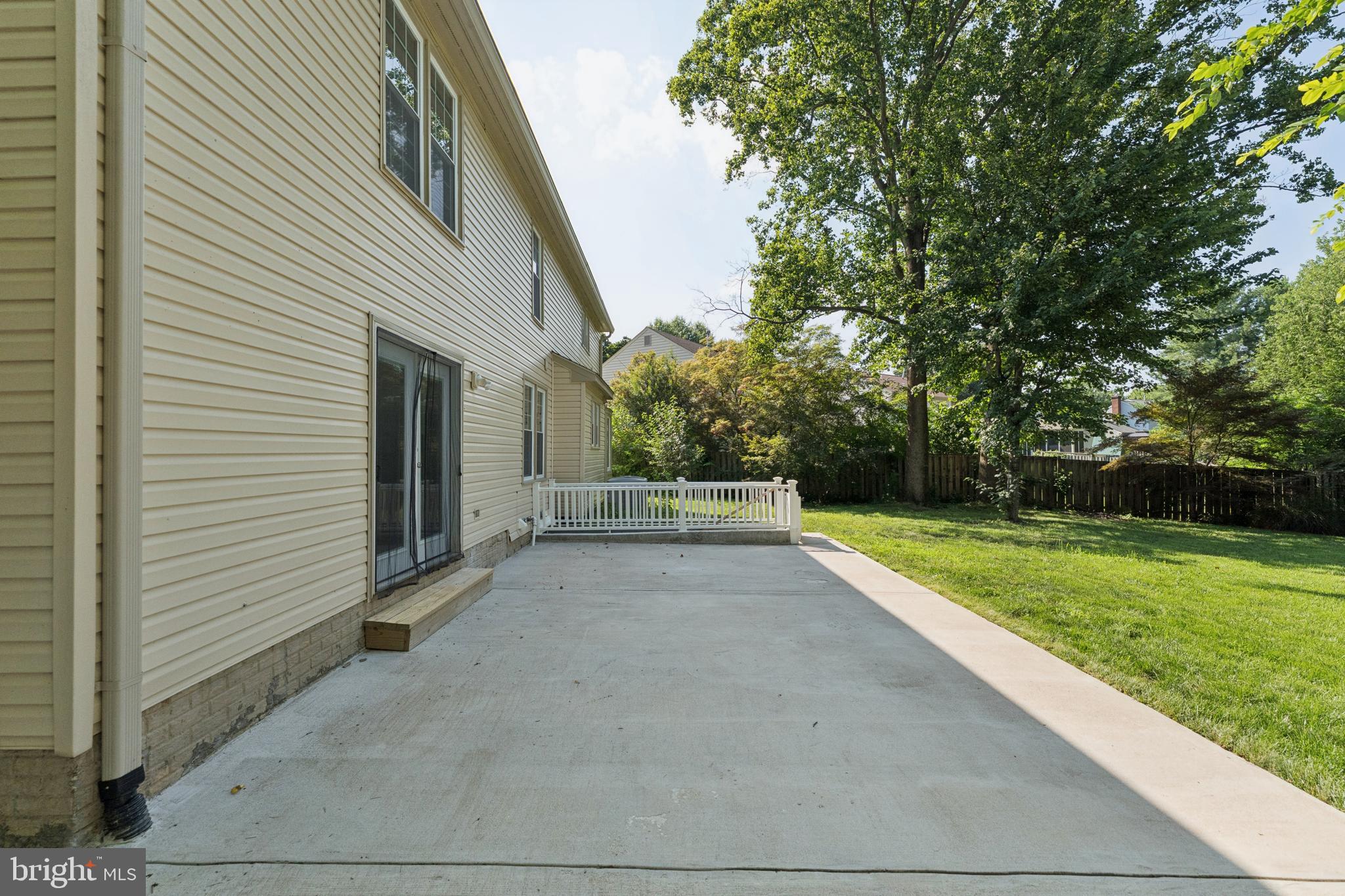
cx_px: 672
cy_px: 448
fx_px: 572
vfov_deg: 76.2
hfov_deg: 99.3
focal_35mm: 15
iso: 1250
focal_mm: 15.3
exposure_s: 1/1600
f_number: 7.1
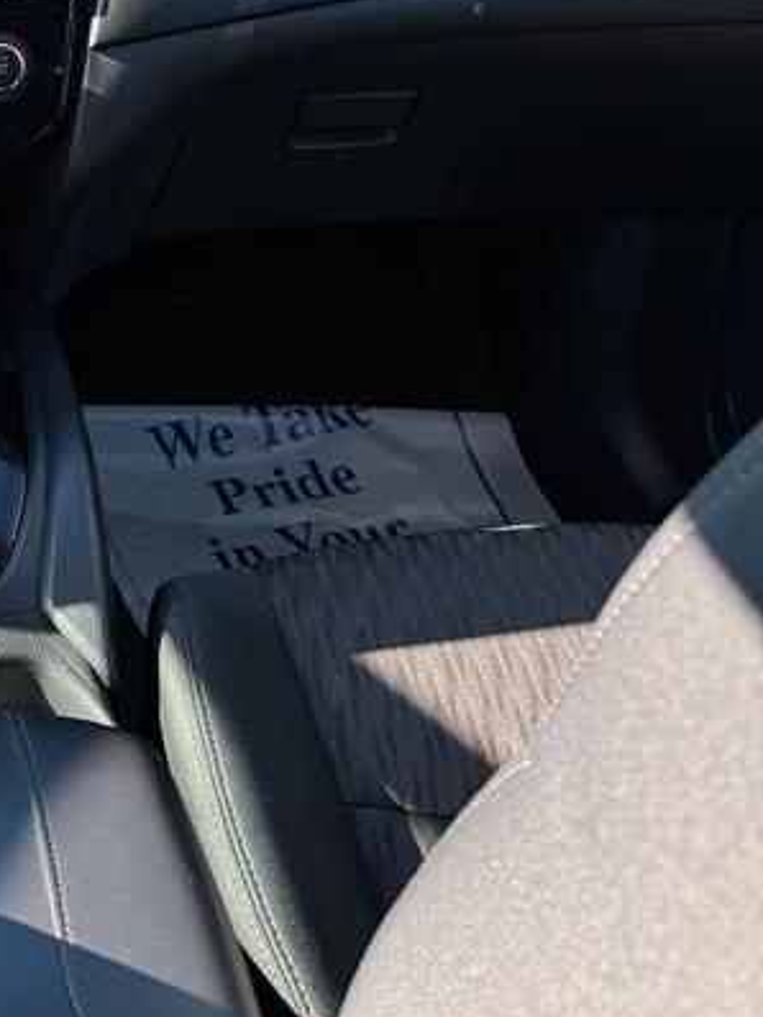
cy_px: 23
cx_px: -156
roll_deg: -1.1
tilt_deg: -22.4
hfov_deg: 23.1
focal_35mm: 58
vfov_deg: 31.0
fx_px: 1704
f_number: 1.78
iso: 80
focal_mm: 6.76
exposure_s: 1/280
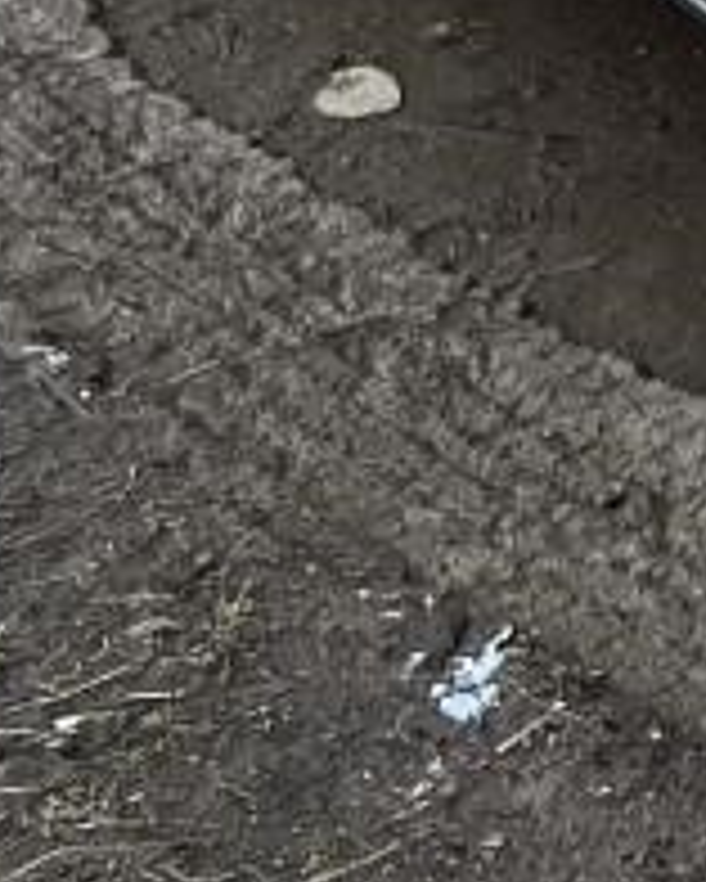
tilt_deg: -18.4
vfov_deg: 10.8
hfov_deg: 7.9
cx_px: 2163
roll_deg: +1.2
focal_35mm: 166
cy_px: -738
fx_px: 4332
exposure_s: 1/121
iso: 40
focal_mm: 5.7
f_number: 1.5
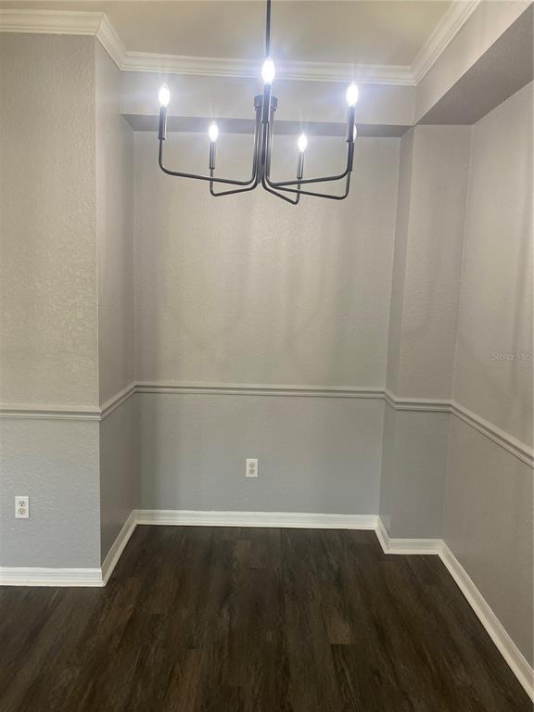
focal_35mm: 26
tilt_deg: -6.0
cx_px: 267
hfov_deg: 53.1
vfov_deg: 67.3
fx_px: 535
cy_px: 356
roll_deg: -1.8
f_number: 1.8
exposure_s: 1/60
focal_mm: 4.25
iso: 80
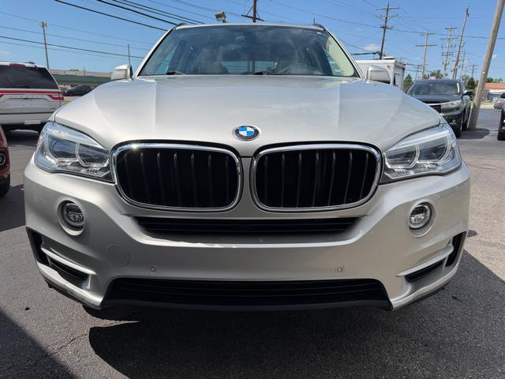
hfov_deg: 71.6
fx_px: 350
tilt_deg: -15.4
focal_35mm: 24
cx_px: 252
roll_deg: -0.7
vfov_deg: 56.8
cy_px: 190
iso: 125
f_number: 1.78
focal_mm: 6.76
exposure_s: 1/7353
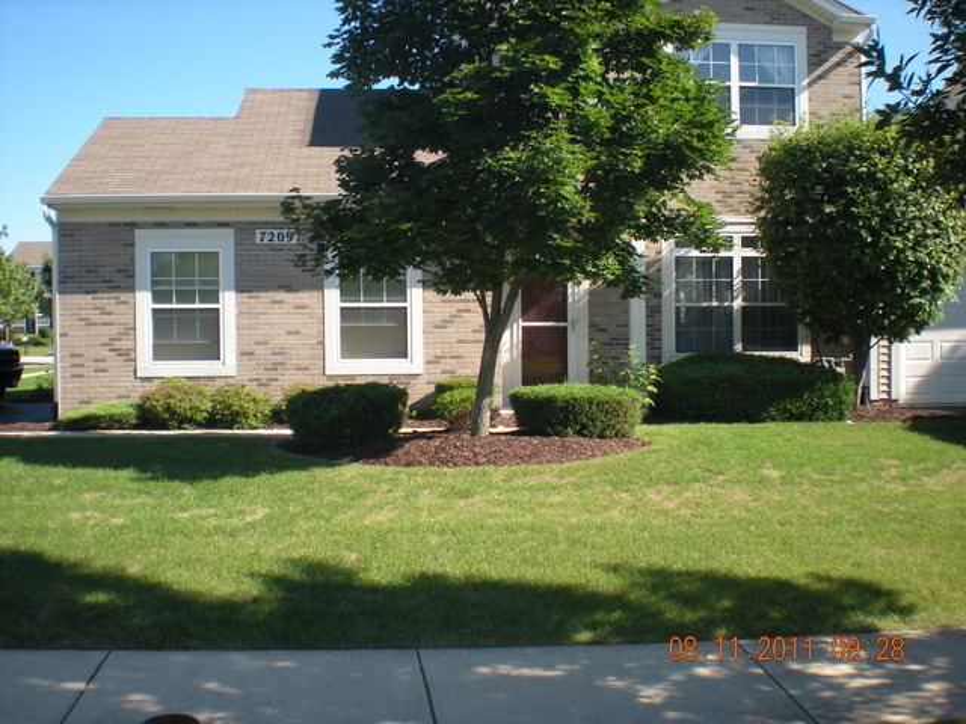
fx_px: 1060
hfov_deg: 49.0
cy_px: 362
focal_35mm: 38
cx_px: 483
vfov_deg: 37.7
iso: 64
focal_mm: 6.3
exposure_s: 1/170
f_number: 4.6
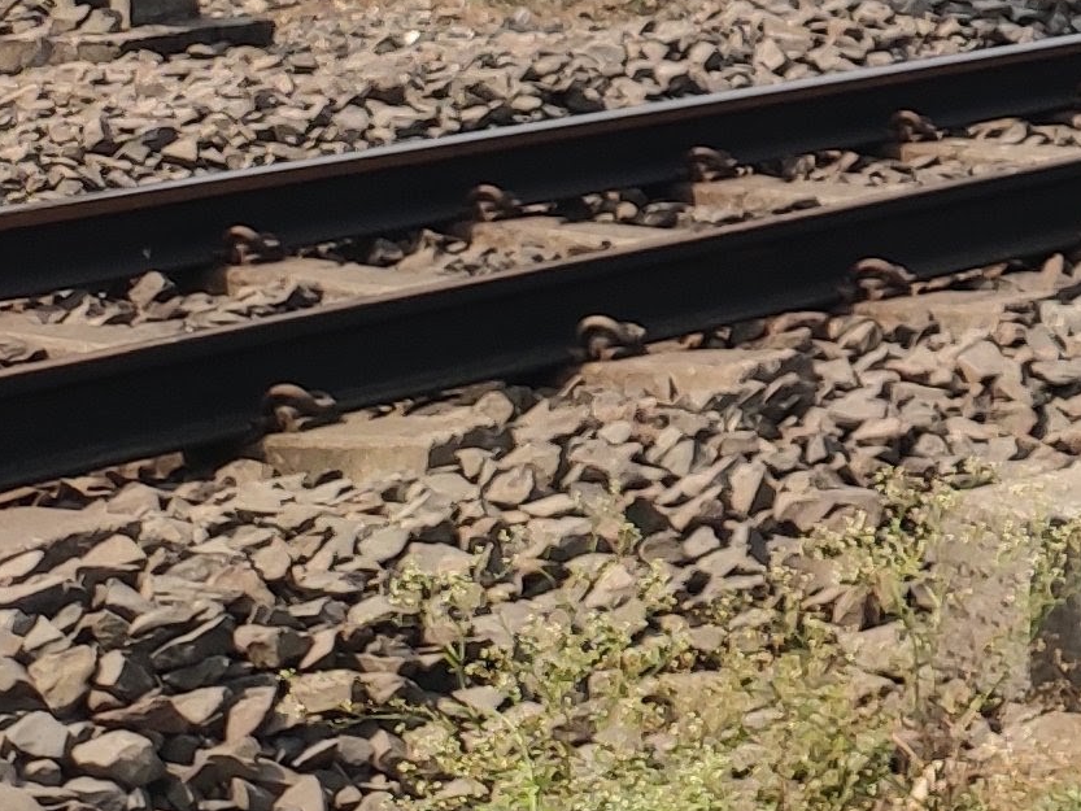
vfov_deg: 11.6
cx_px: 2445
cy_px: -574
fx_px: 3748
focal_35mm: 120
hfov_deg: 13.1
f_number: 1.79
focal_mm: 4.74
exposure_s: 1/993
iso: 112
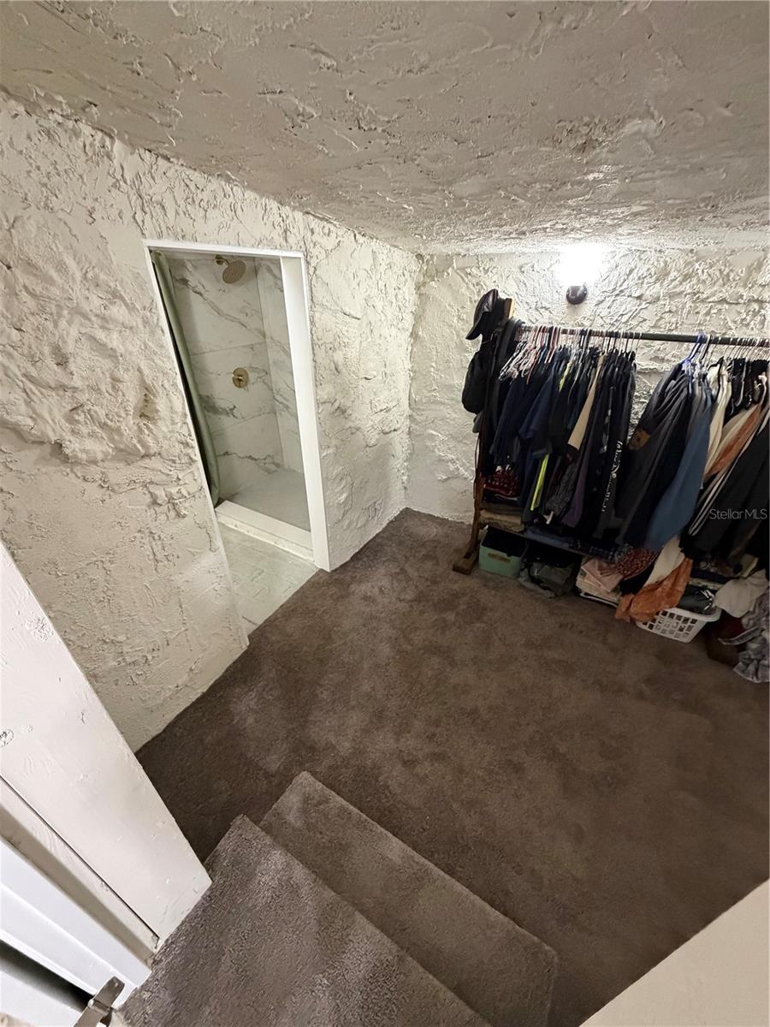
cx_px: 385
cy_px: 514
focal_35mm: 14
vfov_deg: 102.1
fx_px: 415
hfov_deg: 85.7
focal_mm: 2.22
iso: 800
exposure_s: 1/60
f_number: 2.2
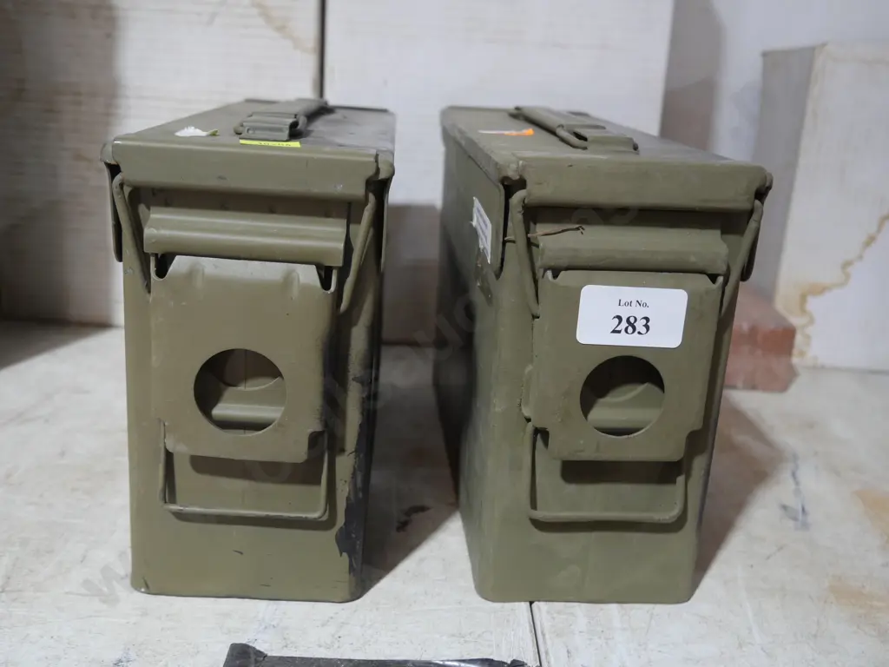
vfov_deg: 41.8
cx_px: 444
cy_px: 334
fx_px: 873
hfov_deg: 54.0
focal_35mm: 34
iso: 800
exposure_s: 1/60
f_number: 4
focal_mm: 17
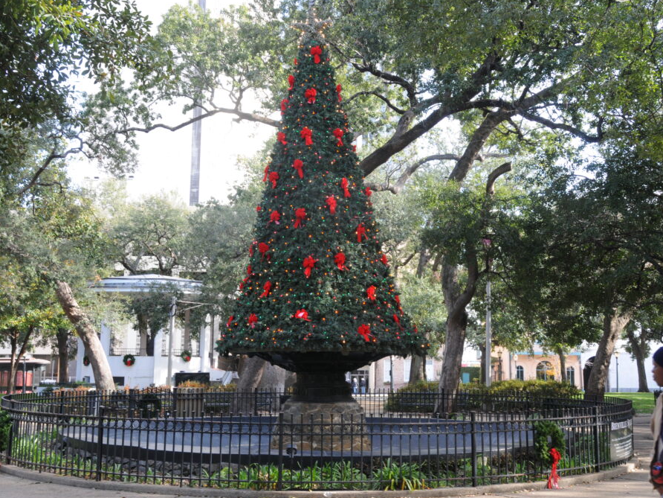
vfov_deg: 33.6
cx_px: 356
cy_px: 249
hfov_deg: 43.8
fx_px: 824
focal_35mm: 43
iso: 500
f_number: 11
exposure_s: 1/60
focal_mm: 26
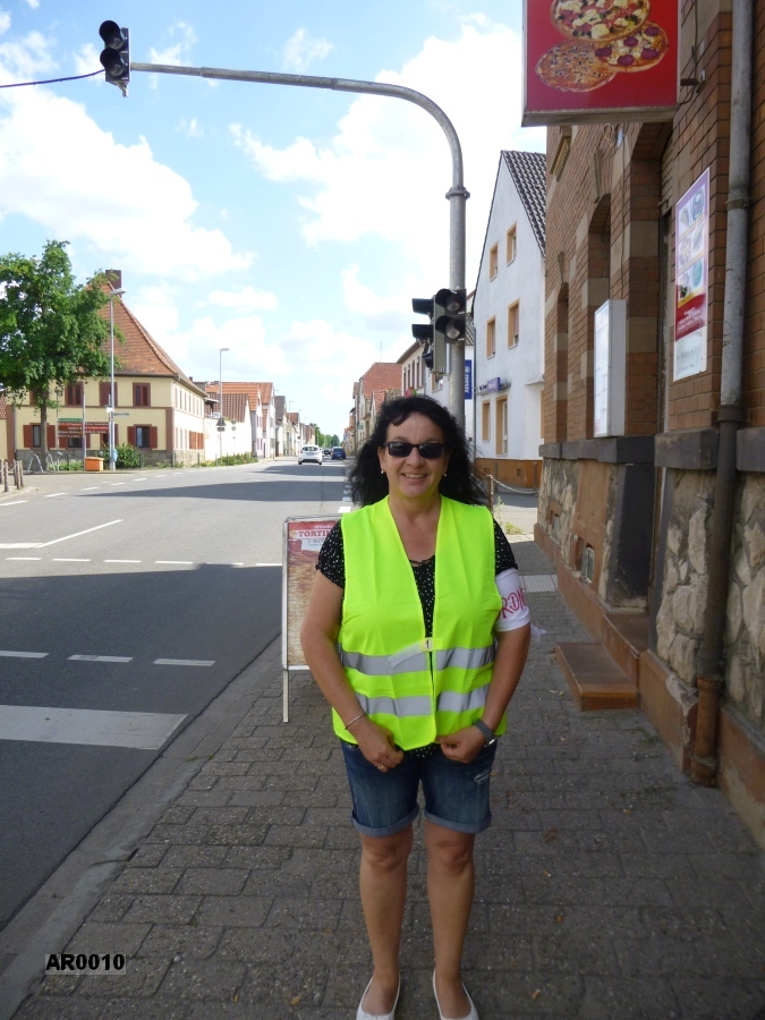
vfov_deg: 69.4
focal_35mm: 25
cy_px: 510
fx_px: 737
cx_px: 382
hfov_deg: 54.9
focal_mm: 4.5
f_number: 3.1
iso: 100
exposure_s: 1/400
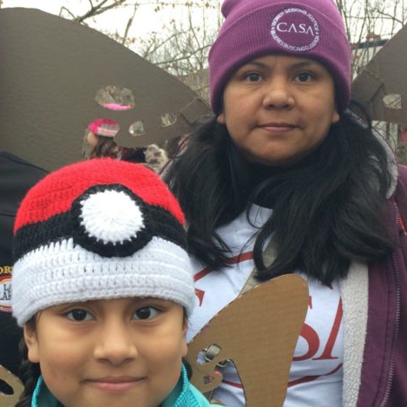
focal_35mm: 56
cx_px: 101
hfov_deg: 30.1
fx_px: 745
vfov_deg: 30.5
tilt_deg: -5.9
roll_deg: +0.9
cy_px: 222
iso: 50
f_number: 2.2
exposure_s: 1/120
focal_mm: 4.15
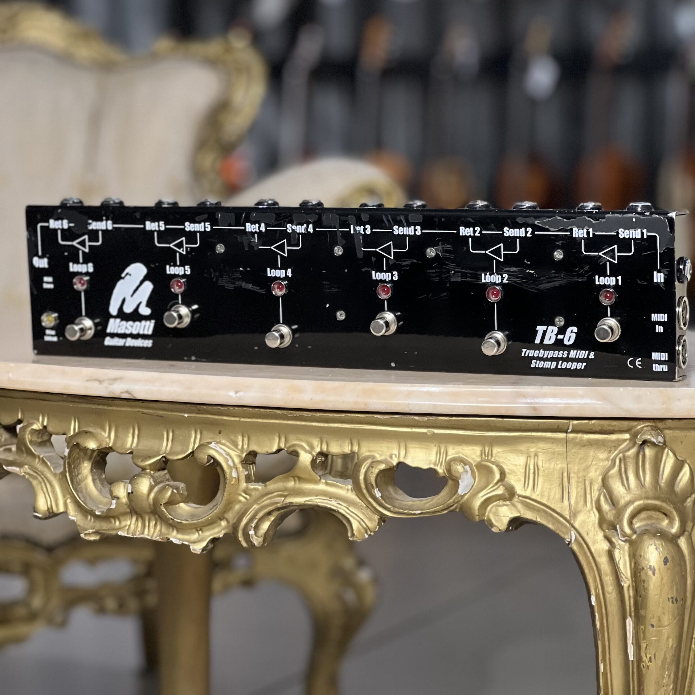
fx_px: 2067
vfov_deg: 19.1
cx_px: 347
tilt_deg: -1.6
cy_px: 292
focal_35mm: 91
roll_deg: +0.1
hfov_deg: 19.1
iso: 320
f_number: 2.8
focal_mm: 9
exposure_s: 1/25
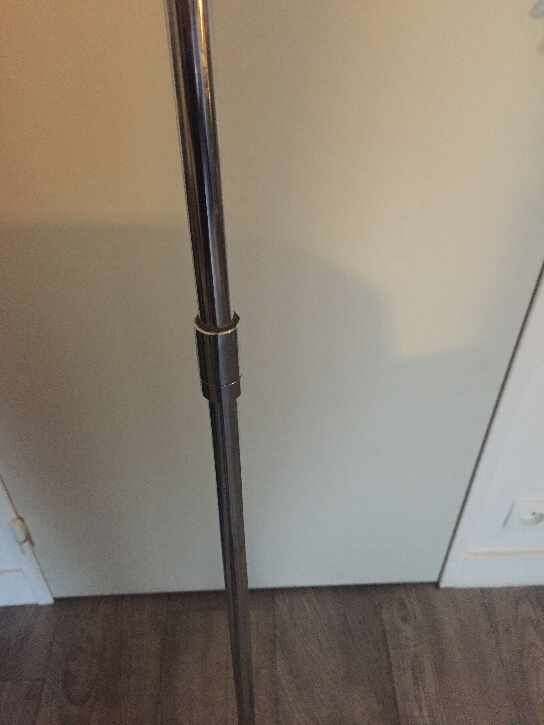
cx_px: 272
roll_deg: +0.2
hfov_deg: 48.2
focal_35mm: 29
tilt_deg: -41.2
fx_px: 608
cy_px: 362
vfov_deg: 61.7
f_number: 2.2
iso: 640
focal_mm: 4.15
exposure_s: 1/17
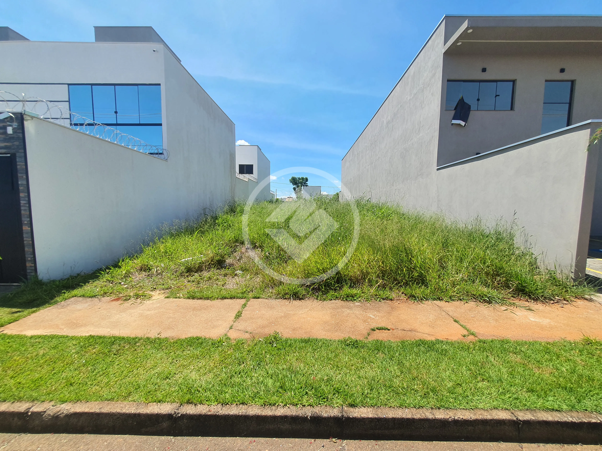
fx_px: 226
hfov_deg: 106.2
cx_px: 301
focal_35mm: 13
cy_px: 226
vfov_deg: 89.9
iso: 50
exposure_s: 1/782
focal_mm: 1.8
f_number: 2.2
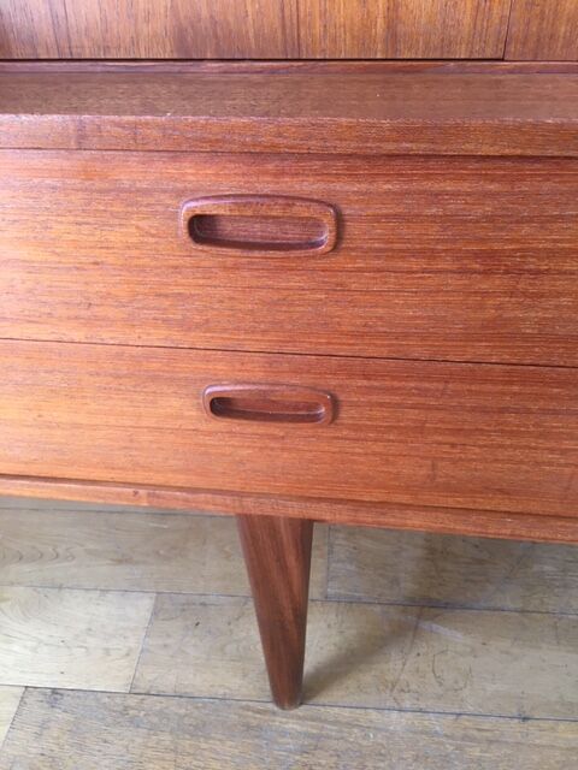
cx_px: 289
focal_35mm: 29
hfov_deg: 48.2
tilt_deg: -34.8
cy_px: 385
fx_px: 646
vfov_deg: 61.7
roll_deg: +2.2
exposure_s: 1/33
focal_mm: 4.15
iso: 100
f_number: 2.2
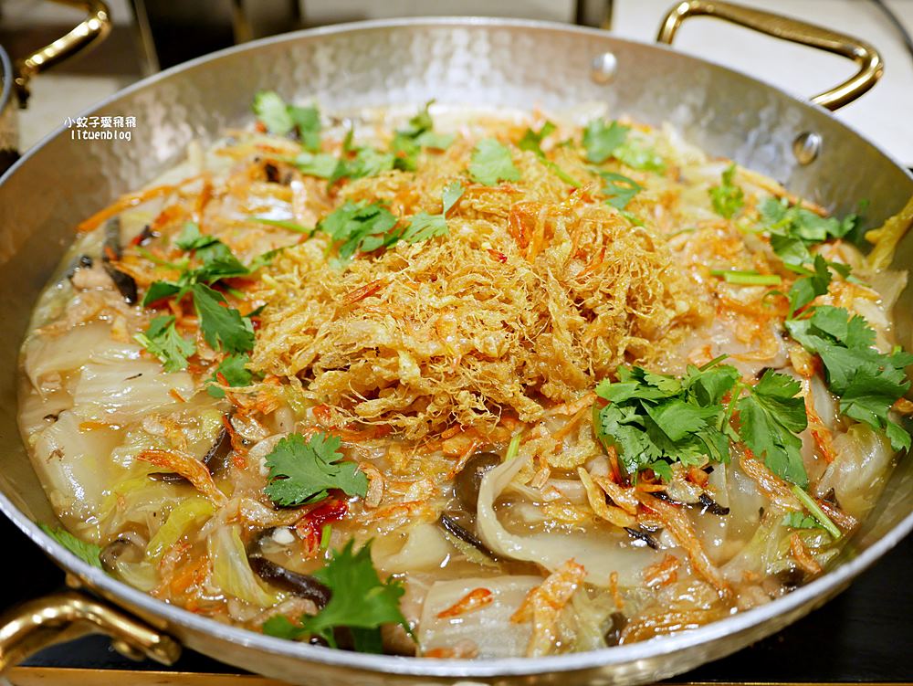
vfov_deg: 49.8
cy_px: 343
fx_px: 739
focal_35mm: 28
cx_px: 456
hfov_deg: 63.4
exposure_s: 1/60
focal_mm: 14
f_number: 2.5
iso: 200
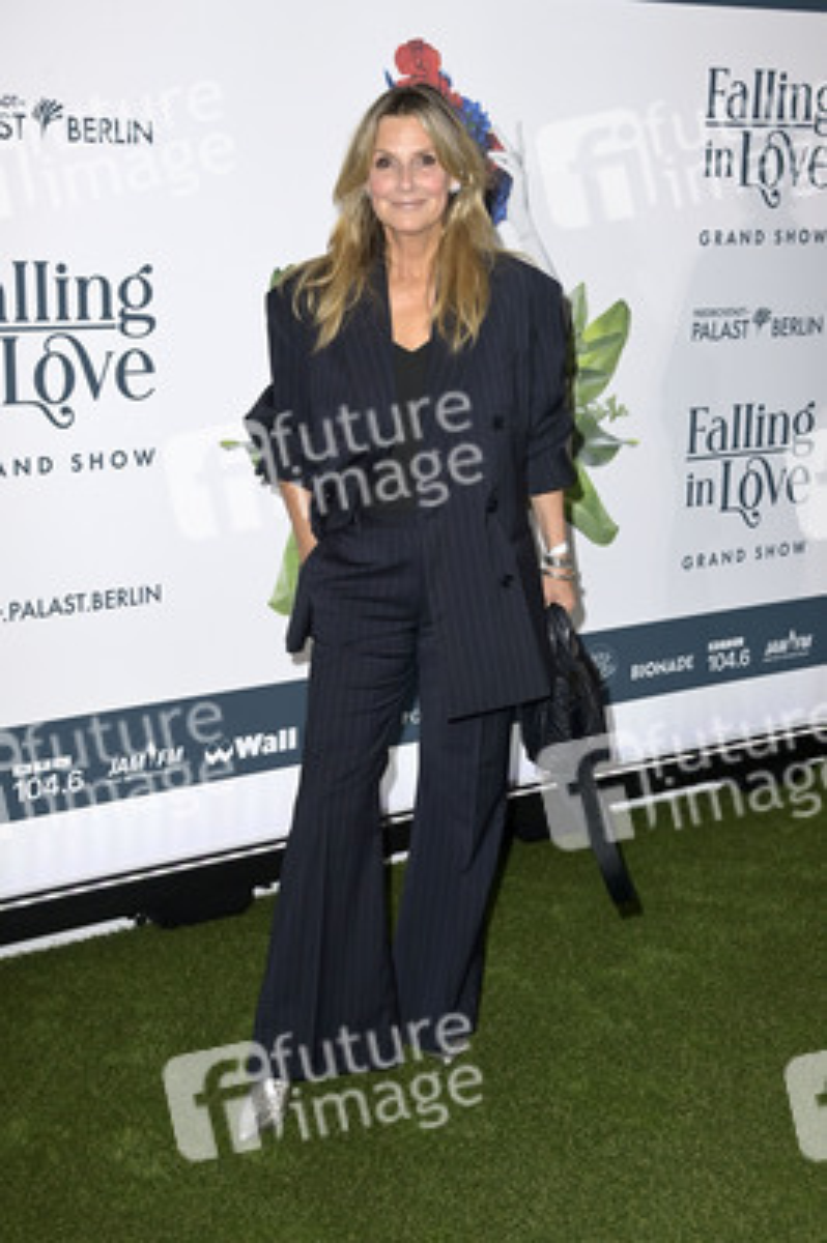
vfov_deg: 41.1
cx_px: 414
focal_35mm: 48
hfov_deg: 28.0
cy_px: 622
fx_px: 1657
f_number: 6.3
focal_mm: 48
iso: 640
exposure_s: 1/250
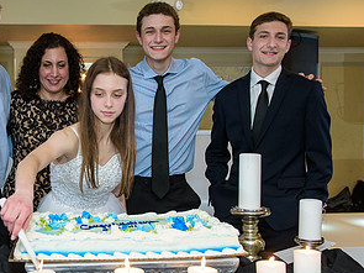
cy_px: 153
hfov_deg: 35.5
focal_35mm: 53
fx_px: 557
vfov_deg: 27.5
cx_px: 100
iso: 1600
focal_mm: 28
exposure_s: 1/125
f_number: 3.2
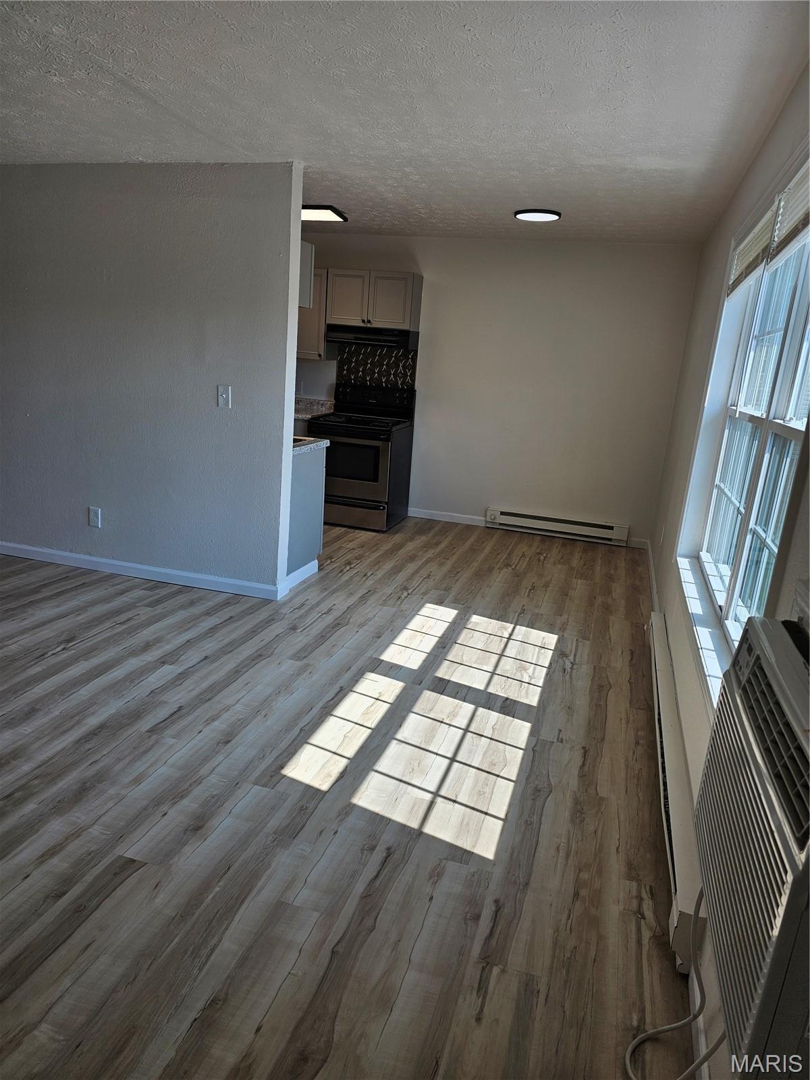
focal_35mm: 23
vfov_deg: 73.9
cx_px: 405
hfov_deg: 58.9
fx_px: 718
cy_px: 540
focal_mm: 6.3
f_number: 1.7
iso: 12
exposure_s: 1/120
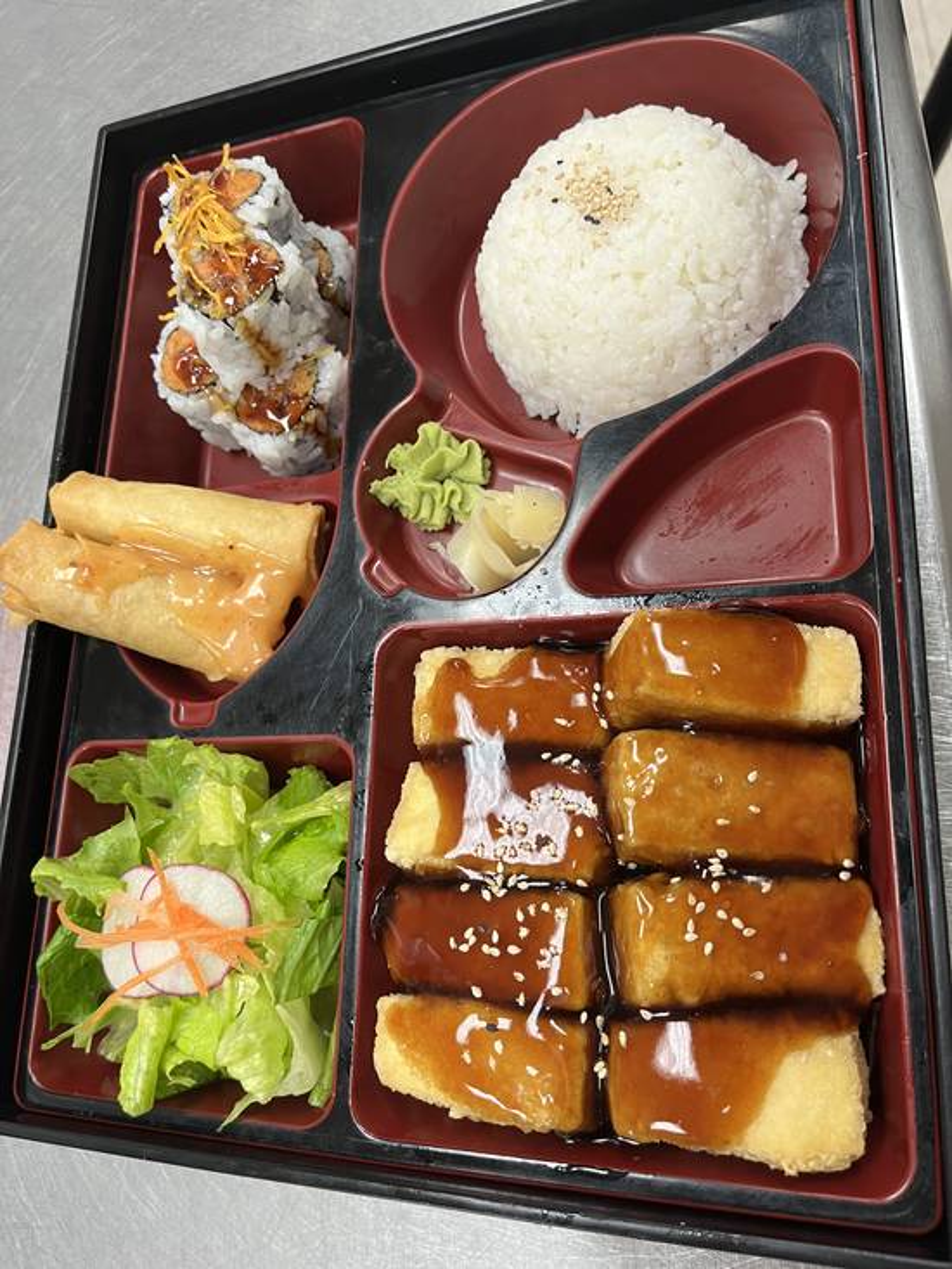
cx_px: 476
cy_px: 634
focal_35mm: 26
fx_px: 953
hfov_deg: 53.1
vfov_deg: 67.3
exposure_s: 1/65
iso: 100
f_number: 1.6
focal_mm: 5.1
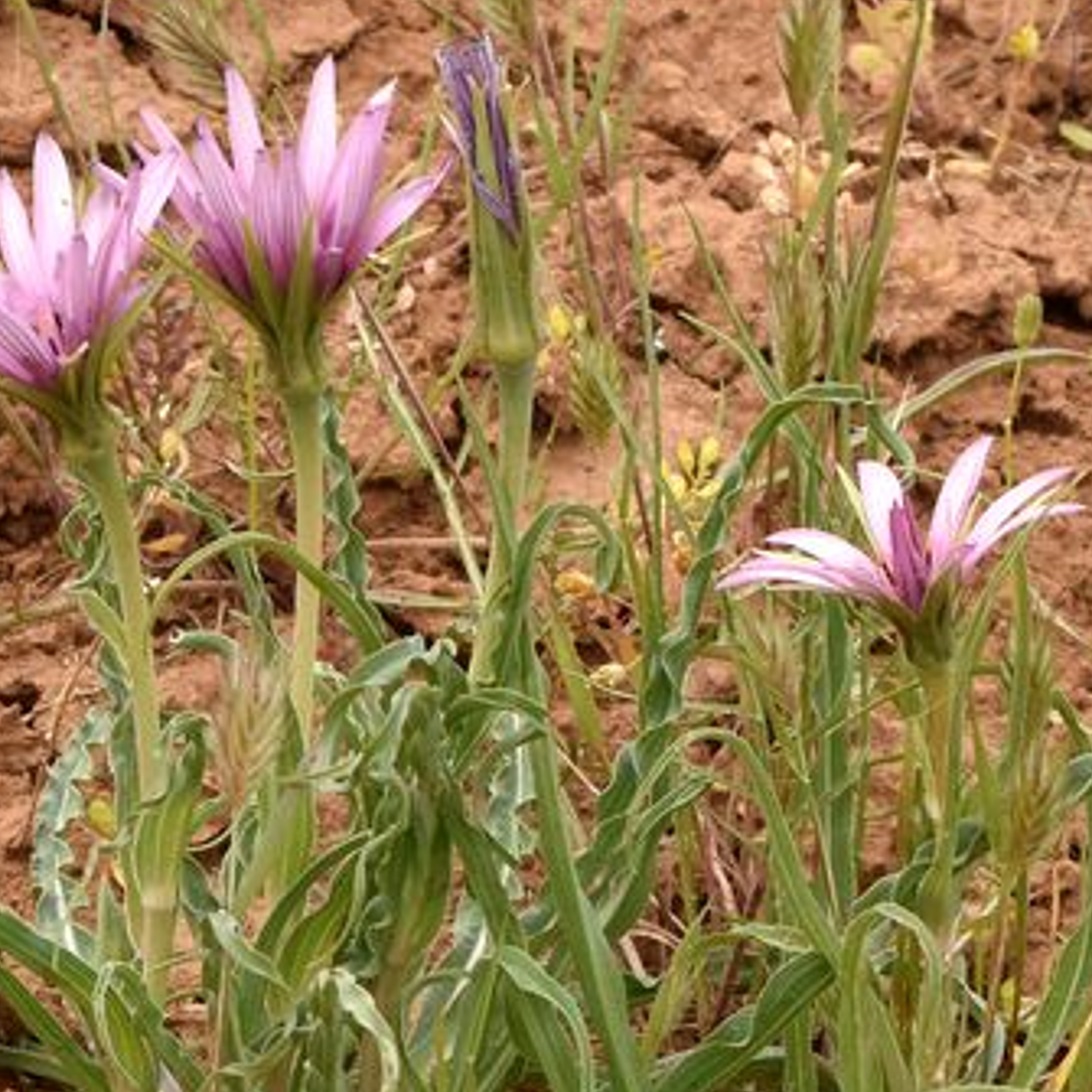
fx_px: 10449
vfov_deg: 6.0
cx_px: 492
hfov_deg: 6.0
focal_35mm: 293
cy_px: 748
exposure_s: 1/320
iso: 250
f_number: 10
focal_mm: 55
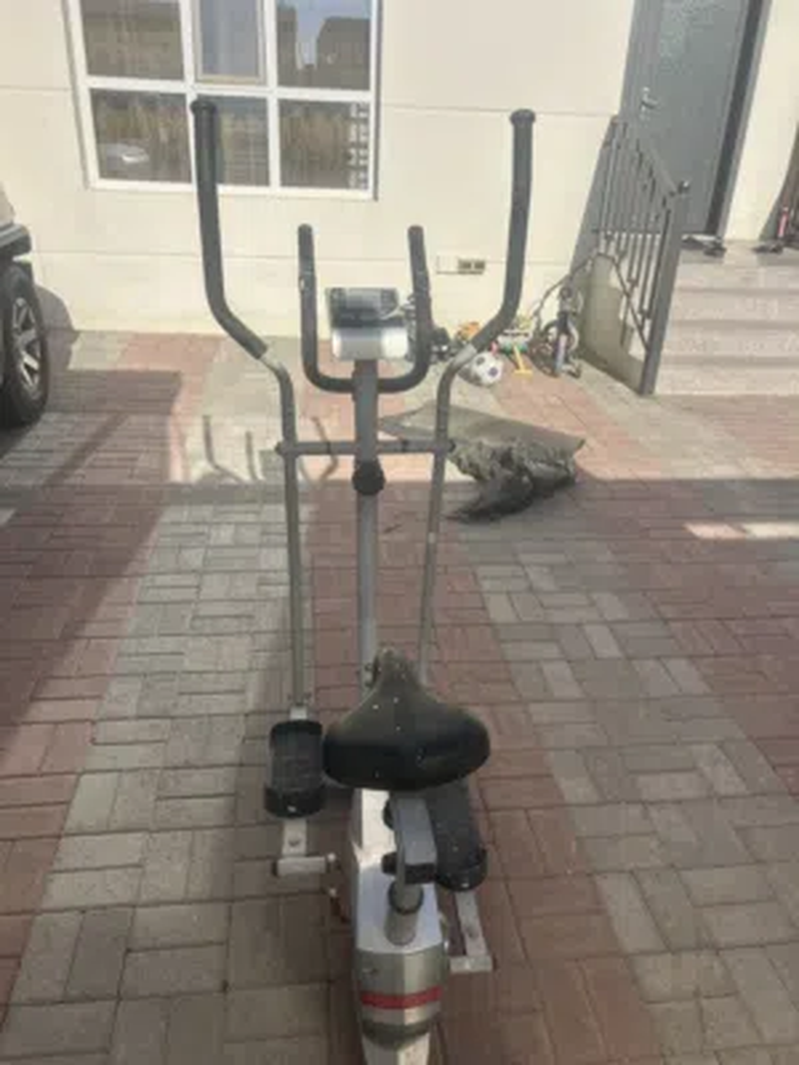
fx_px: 800
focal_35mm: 26
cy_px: 532
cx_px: 400
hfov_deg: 53.1
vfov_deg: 67.3
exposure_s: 1/6993
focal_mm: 5.7
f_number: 1.5
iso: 50
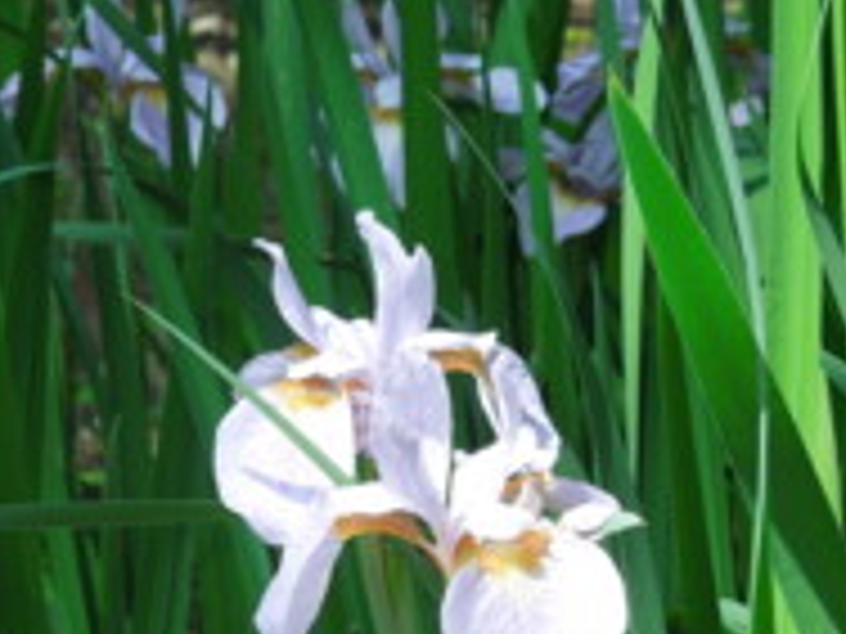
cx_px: 140
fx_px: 3568
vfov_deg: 10.2
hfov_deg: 13.4
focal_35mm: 146
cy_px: 274
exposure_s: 1/125
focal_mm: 11
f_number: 4.3
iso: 100
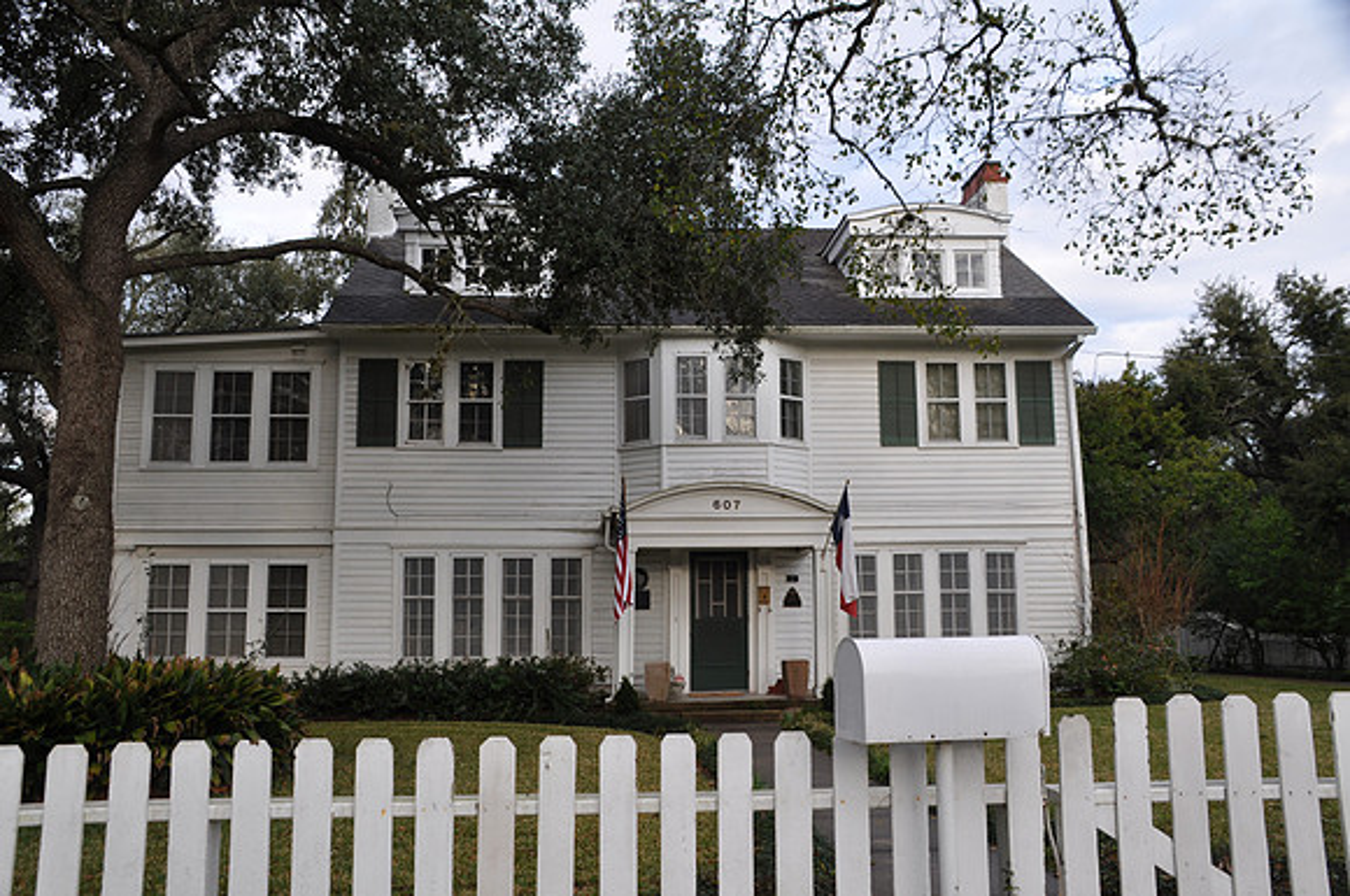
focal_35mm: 33
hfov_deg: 57.3
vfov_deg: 39.9
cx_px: 675
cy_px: 448
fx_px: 1236
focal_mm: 22
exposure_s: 1/50
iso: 200
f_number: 7.1
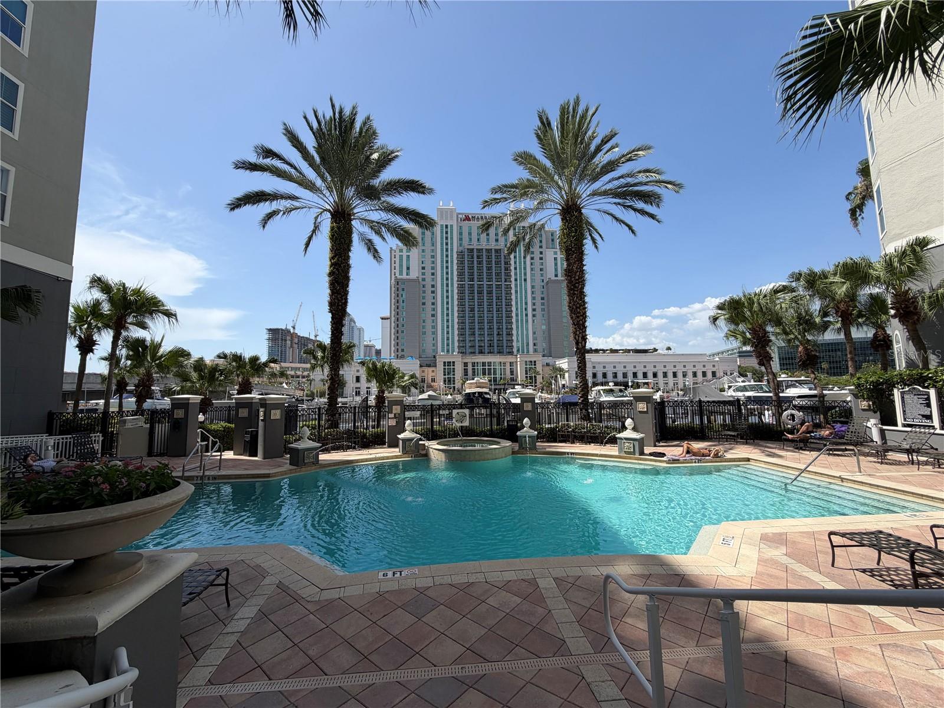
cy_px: 354
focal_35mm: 14
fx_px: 382
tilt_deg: +5.5
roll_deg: +0.8
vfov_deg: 85.7
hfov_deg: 102.1
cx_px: 472
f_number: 2.2
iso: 20
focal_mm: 2.22
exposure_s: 1/970
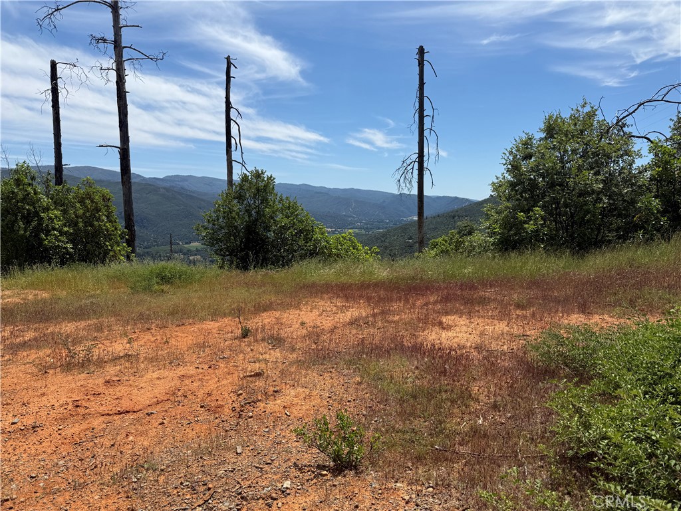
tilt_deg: -6.3
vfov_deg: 56.8
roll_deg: -1.4
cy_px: 256
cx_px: 340
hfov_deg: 71.6
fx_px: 472
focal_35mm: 24
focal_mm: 6.76
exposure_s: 1/6711
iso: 80
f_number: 1.78
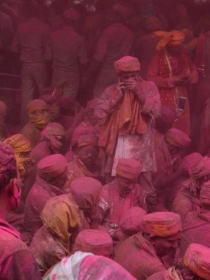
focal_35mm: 85
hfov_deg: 17.4
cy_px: 154
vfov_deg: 23.0
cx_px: 99
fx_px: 688
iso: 1000
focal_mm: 26
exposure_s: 1/160
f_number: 8
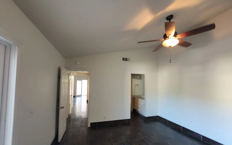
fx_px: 89
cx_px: 117
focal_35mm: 14
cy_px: 80
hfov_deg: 105.3
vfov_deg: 78.4
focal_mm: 2.2
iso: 320
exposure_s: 1/30
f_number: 2.2
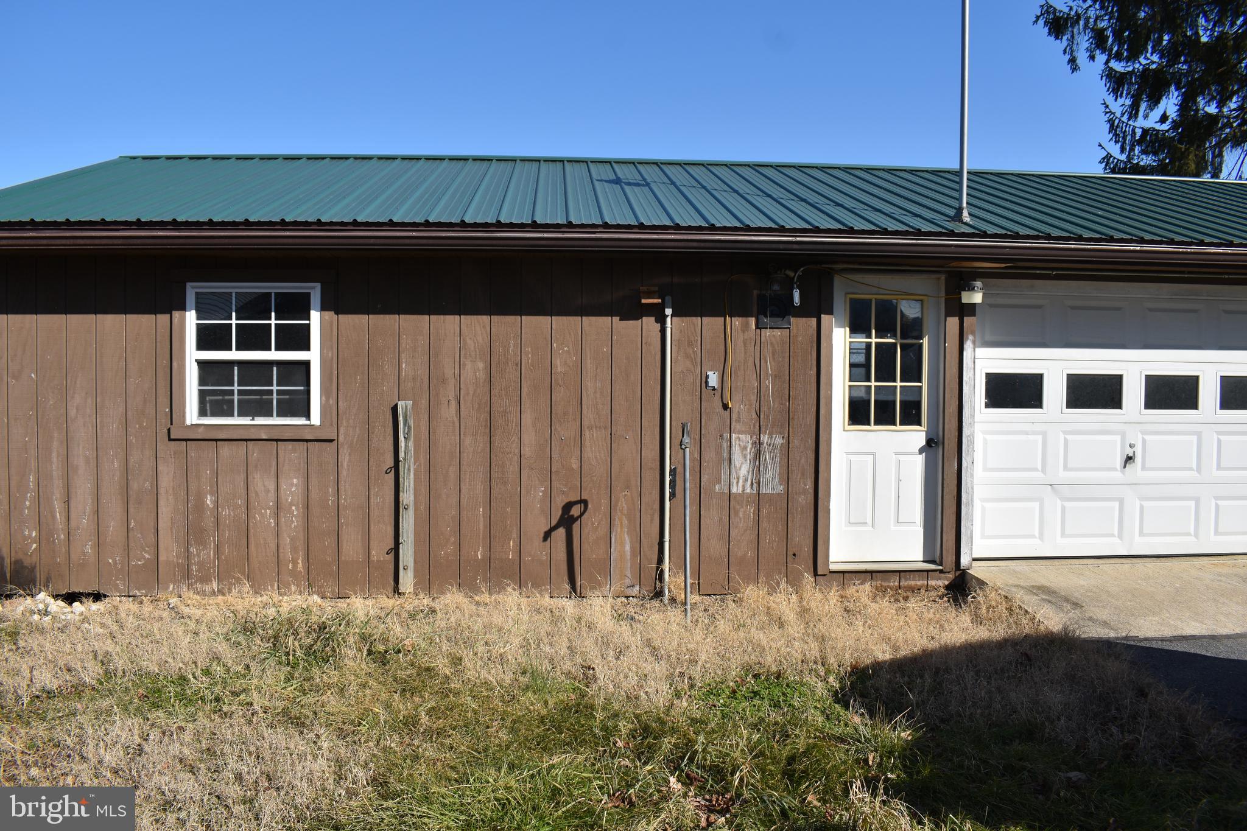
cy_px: 416
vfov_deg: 47.9
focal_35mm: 27
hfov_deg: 67.4
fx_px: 935
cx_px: 624
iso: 100
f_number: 9
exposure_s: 1/320
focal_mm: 18
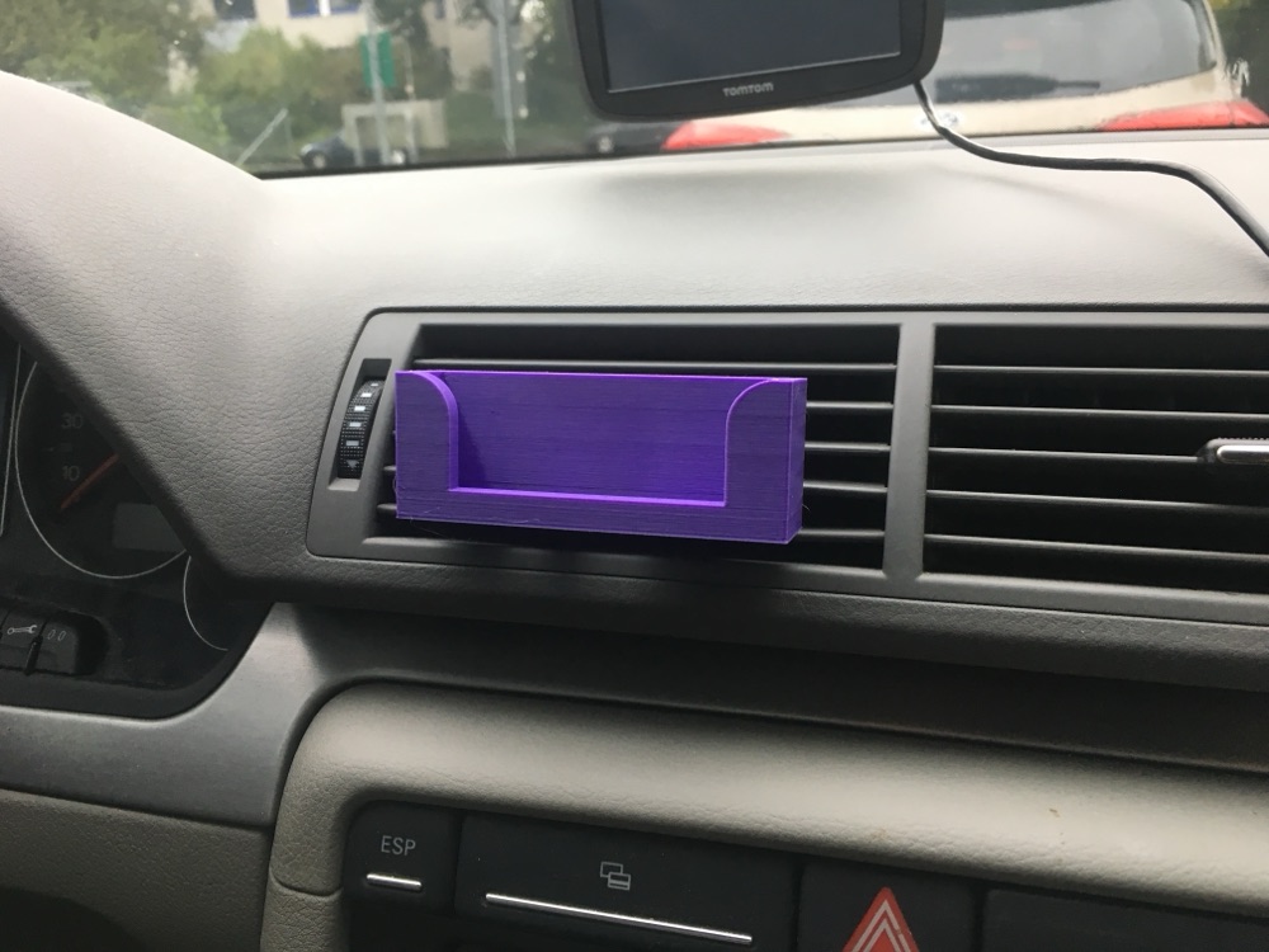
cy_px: 476
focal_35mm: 29
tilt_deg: -17.8
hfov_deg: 61.7
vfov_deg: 48.2
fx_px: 1063
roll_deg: +2.0
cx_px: 634
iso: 40
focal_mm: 4.15
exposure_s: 1/33
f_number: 2.2
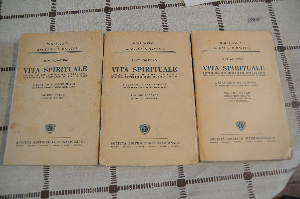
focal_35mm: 28
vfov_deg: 45.6
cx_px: 150
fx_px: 237
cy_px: 100
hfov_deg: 64.6
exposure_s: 1/40
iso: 200
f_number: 3.2
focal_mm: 19
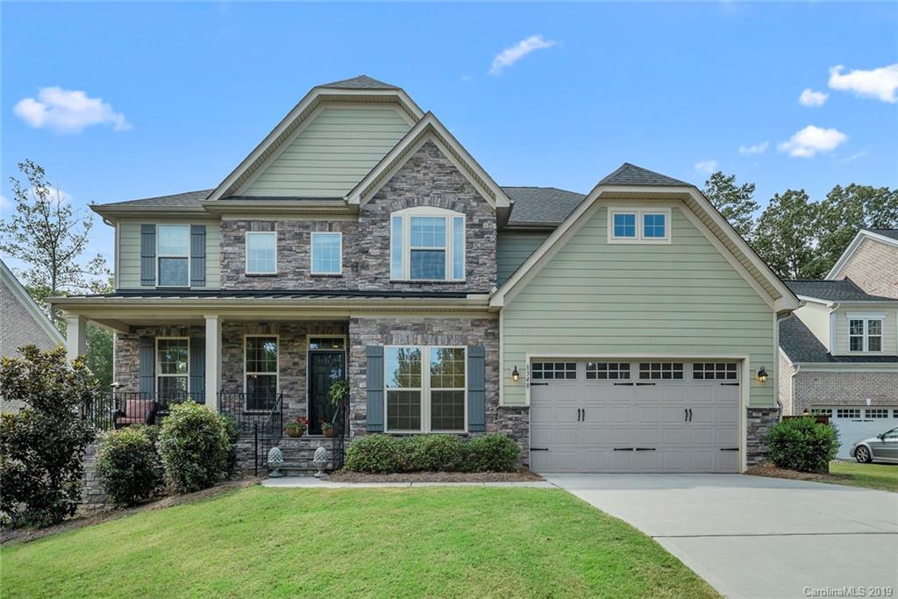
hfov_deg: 86.9
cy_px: 300
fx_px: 474
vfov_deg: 64.6
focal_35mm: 19
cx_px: 449
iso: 100
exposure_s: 1/200
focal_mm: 19
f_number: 8
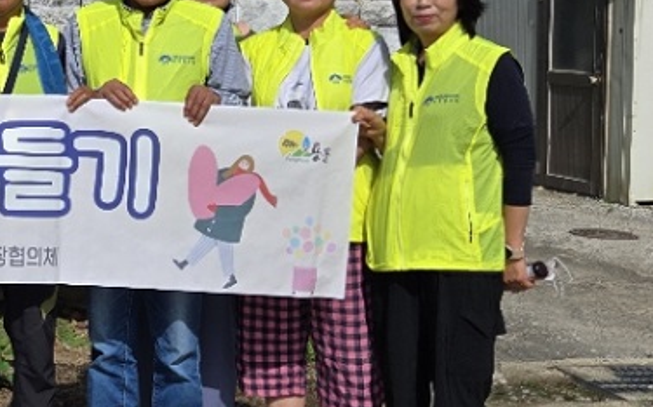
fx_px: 1387
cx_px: -211
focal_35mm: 78
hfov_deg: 23.3
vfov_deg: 16.5
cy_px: 49
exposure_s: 1/3657
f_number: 1.8
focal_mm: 5.4
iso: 25
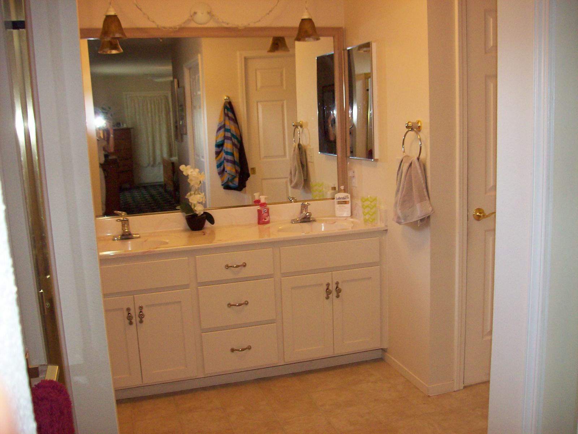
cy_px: 217
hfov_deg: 51.4
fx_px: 601
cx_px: 289
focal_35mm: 36
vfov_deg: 39.7
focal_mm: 6
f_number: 2.7
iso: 140
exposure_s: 1/64
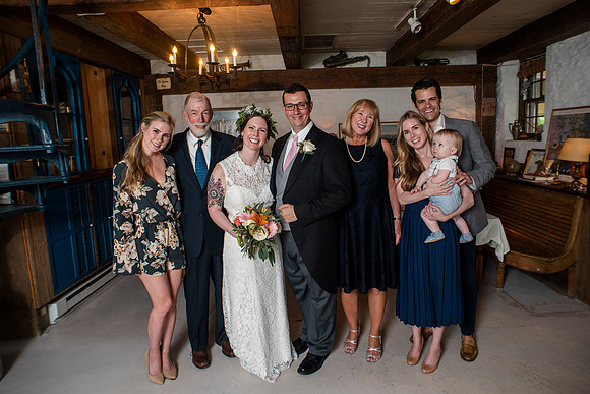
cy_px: 181
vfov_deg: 58.0
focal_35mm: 22
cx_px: 304
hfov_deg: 79.4
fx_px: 355
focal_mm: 20
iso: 500
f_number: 3.5
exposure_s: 1/80
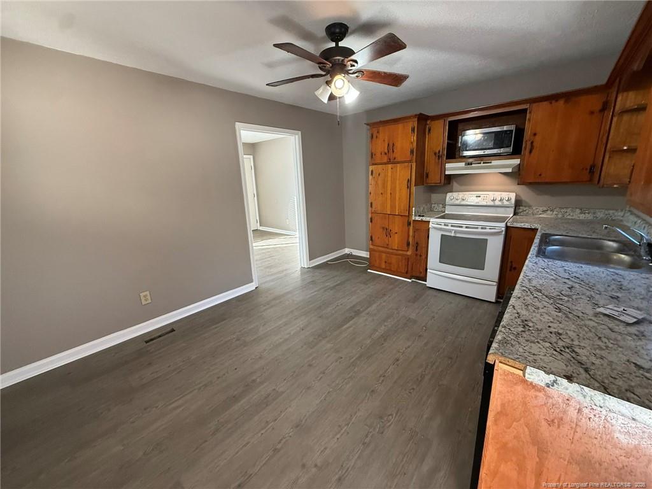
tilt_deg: -14.1
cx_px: 326
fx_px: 264
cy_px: 244
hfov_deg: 102.1
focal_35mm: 14
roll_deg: +2.2
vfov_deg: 85.7
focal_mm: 2.22
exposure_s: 1/120
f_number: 2.2
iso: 320
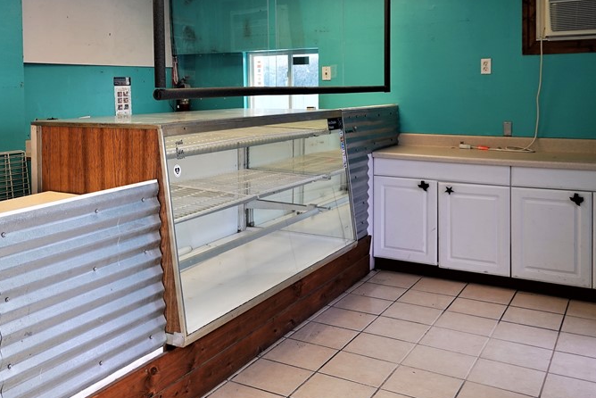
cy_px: 120
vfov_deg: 33.8
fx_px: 646
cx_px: 195
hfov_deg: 48.6
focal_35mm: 39
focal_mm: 9
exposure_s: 1/30
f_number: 2.8
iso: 100
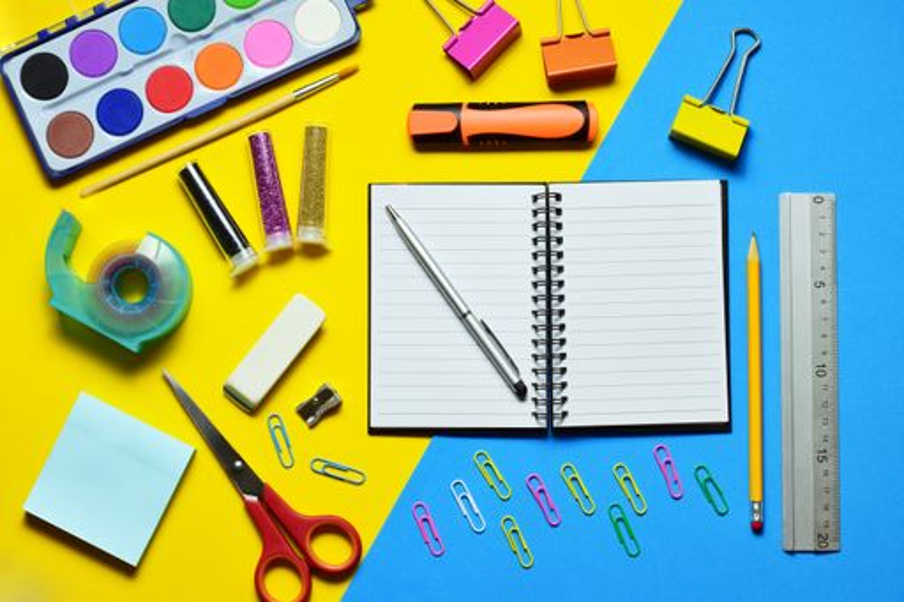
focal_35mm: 75
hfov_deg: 27.0
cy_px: 301
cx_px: 452
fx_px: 1883
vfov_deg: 18.2
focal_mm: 50
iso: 100
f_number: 14
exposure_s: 1/4
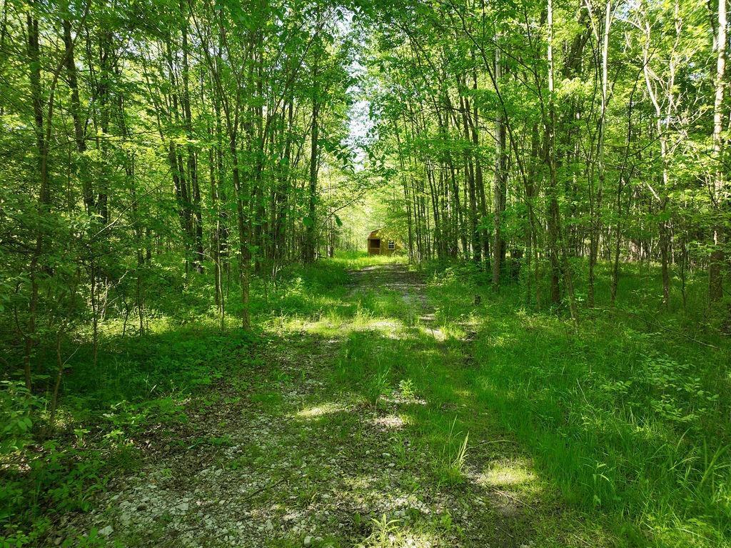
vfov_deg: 56.8
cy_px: 274
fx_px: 507
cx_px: 366
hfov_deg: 71.6
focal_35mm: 24
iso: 100
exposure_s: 1/30
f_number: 2.8
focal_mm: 12.29
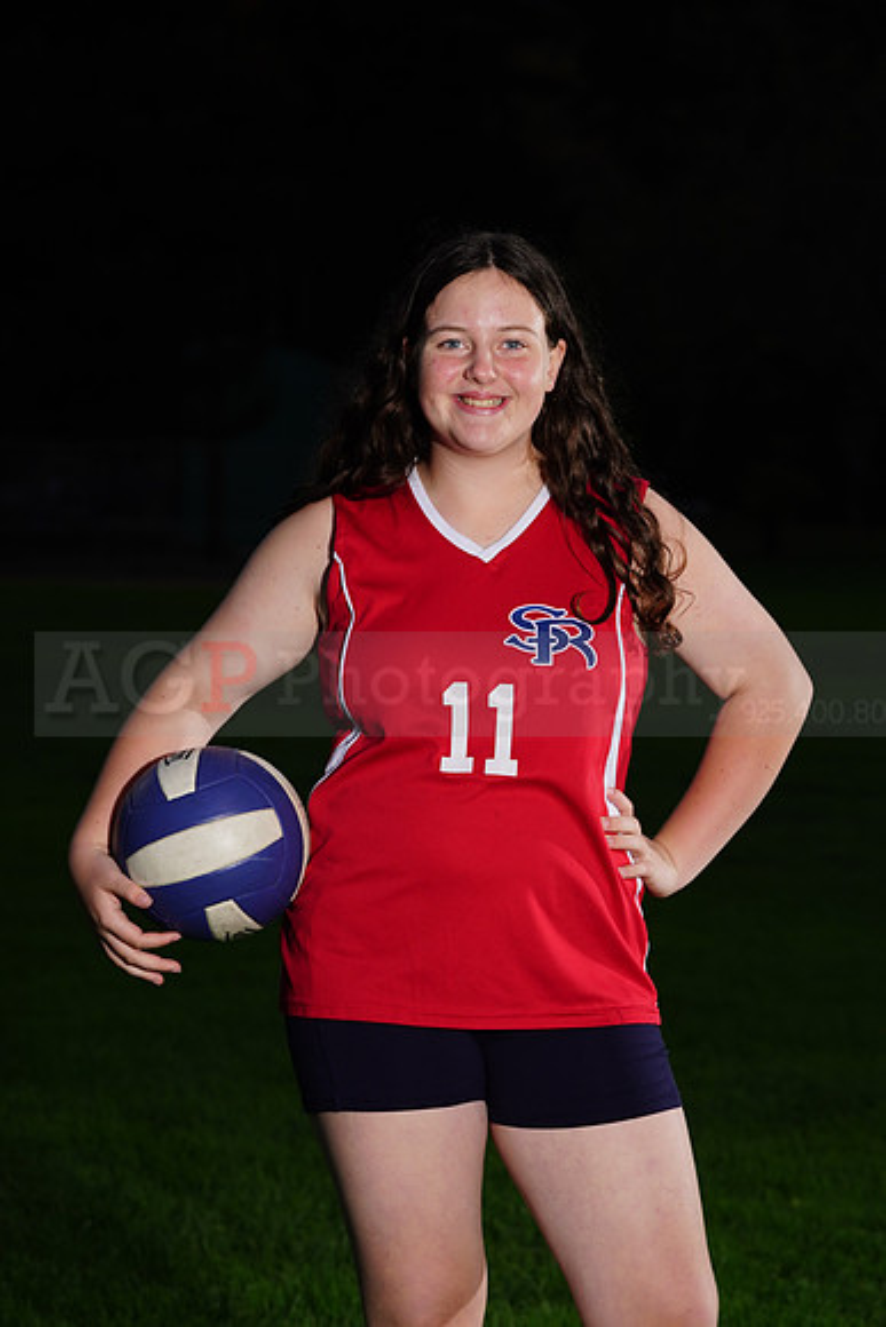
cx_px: 443
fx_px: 5755
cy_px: 664
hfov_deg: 8.8
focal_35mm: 156
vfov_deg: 13.2
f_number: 10
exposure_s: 1/125
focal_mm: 156
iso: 400
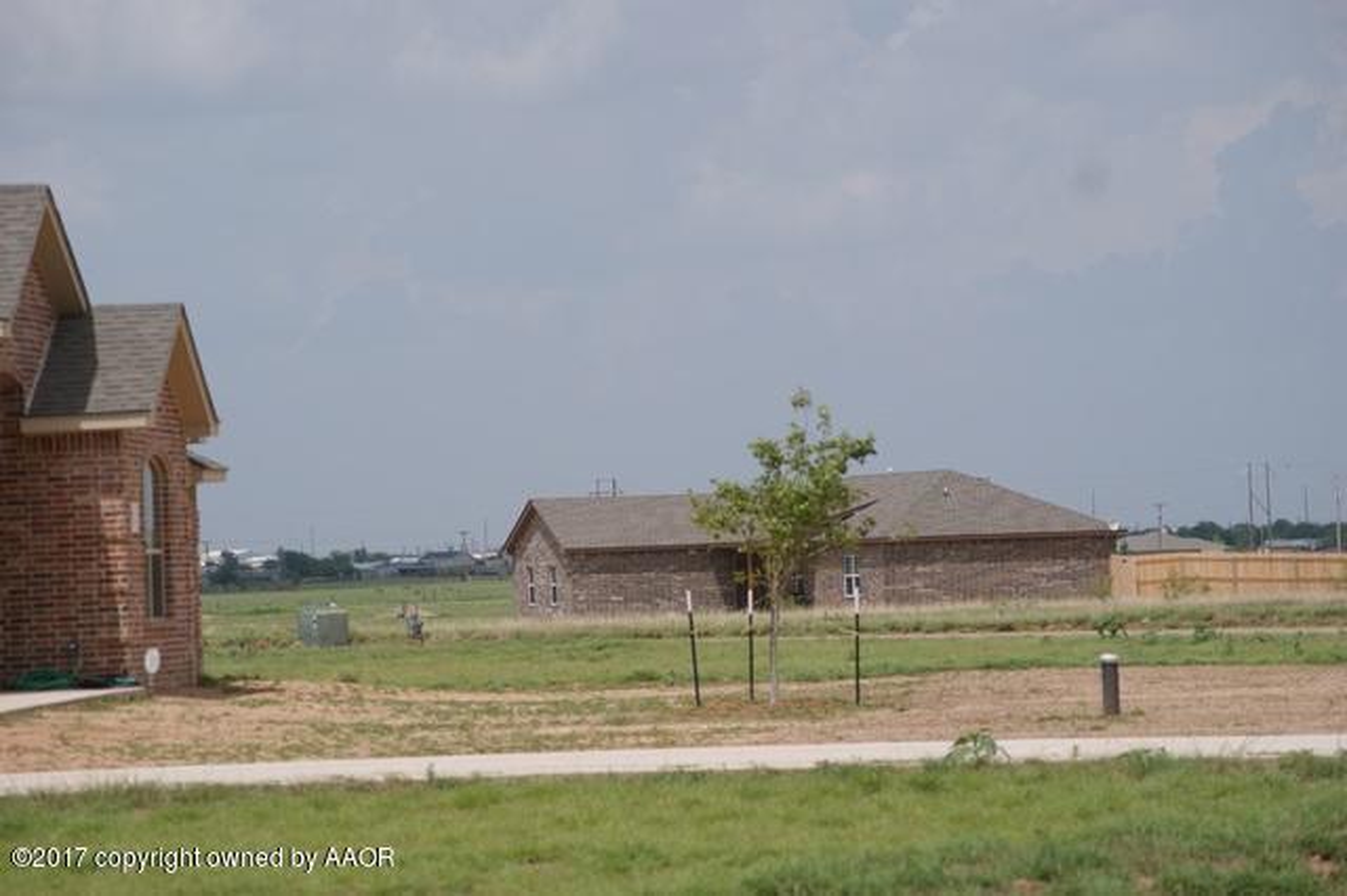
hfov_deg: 13.0
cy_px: 448
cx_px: 674
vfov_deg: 8.7
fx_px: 5890
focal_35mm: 158
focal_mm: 105
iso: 100
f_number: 5.6
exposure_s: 1/1000
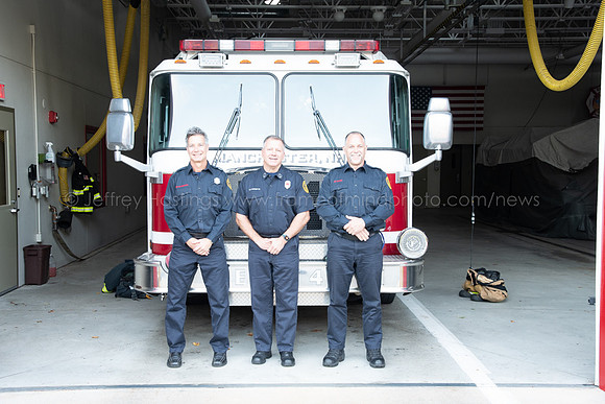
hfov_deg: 46.4
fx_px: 706
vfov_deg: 31.9
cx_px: 302
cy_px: 202
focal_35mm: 42
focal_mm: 28
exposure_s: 1/13
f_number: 6.3
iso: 400
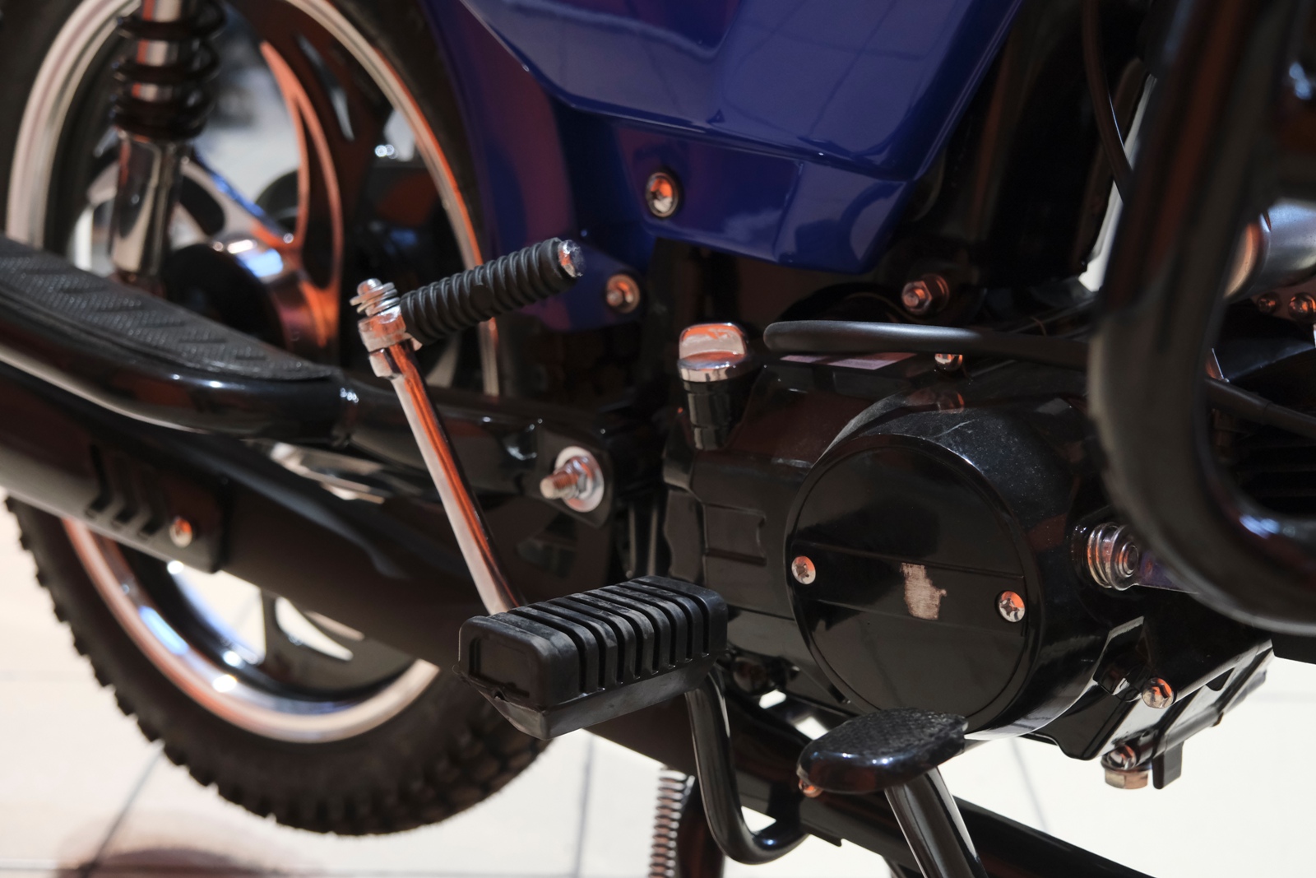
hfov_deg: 36.9
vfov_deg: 25.1
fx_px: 1974
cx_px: 658
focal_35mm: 54
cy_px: 439
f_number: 4
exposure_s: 1/100
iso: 3200
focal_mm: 35.8
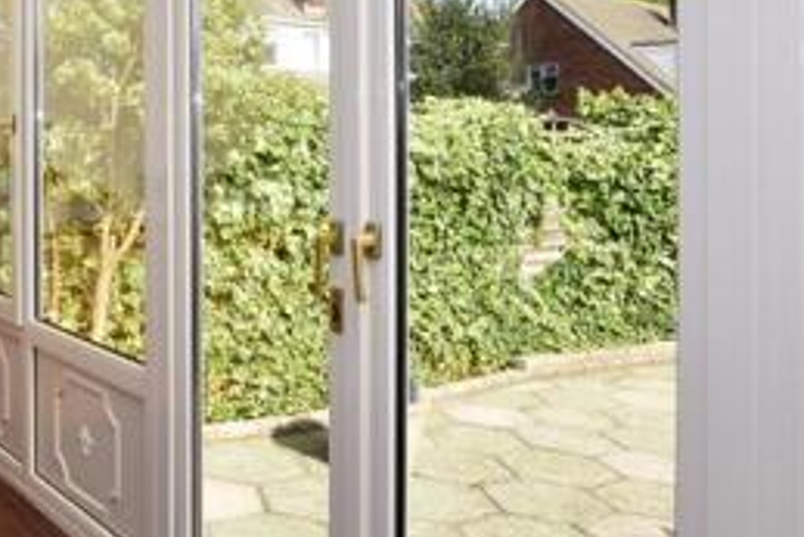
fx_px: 849
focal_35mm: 38
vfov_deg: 34.5
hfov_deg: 48.4
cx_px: 186
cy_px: 147
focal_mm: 10
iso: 200
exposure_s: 1/200
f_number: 13
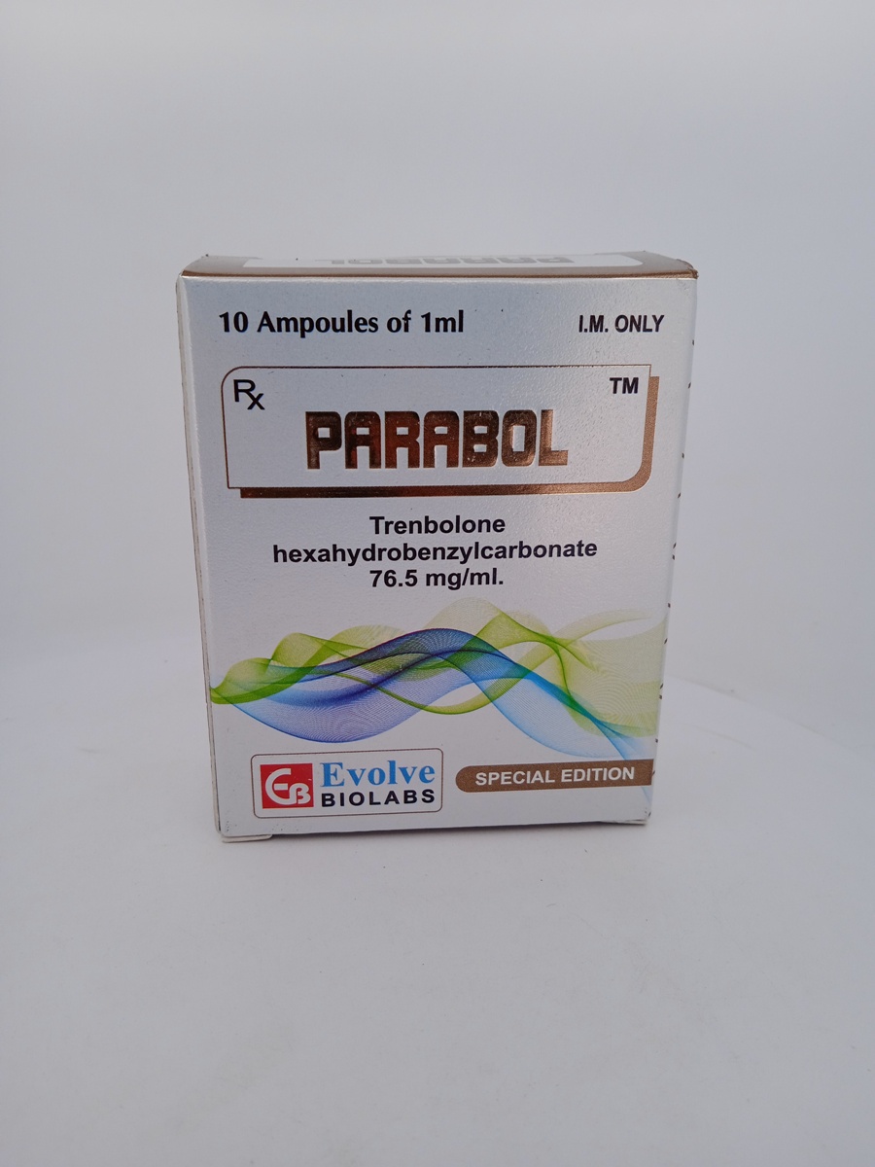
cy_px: 584
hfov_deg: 49.7
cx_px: 438
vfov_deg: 63.4
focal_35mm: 28
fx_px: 944
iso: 111
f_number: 2.2
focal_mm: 3.43
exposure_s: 1/182
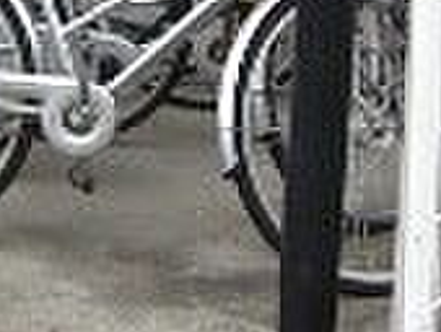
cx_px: 223
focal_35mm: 140
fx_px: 1786
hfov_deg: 14.1
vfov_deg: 10.2
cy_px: -176
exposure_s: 1/320
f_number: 2.8
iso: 80
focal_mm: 7.9
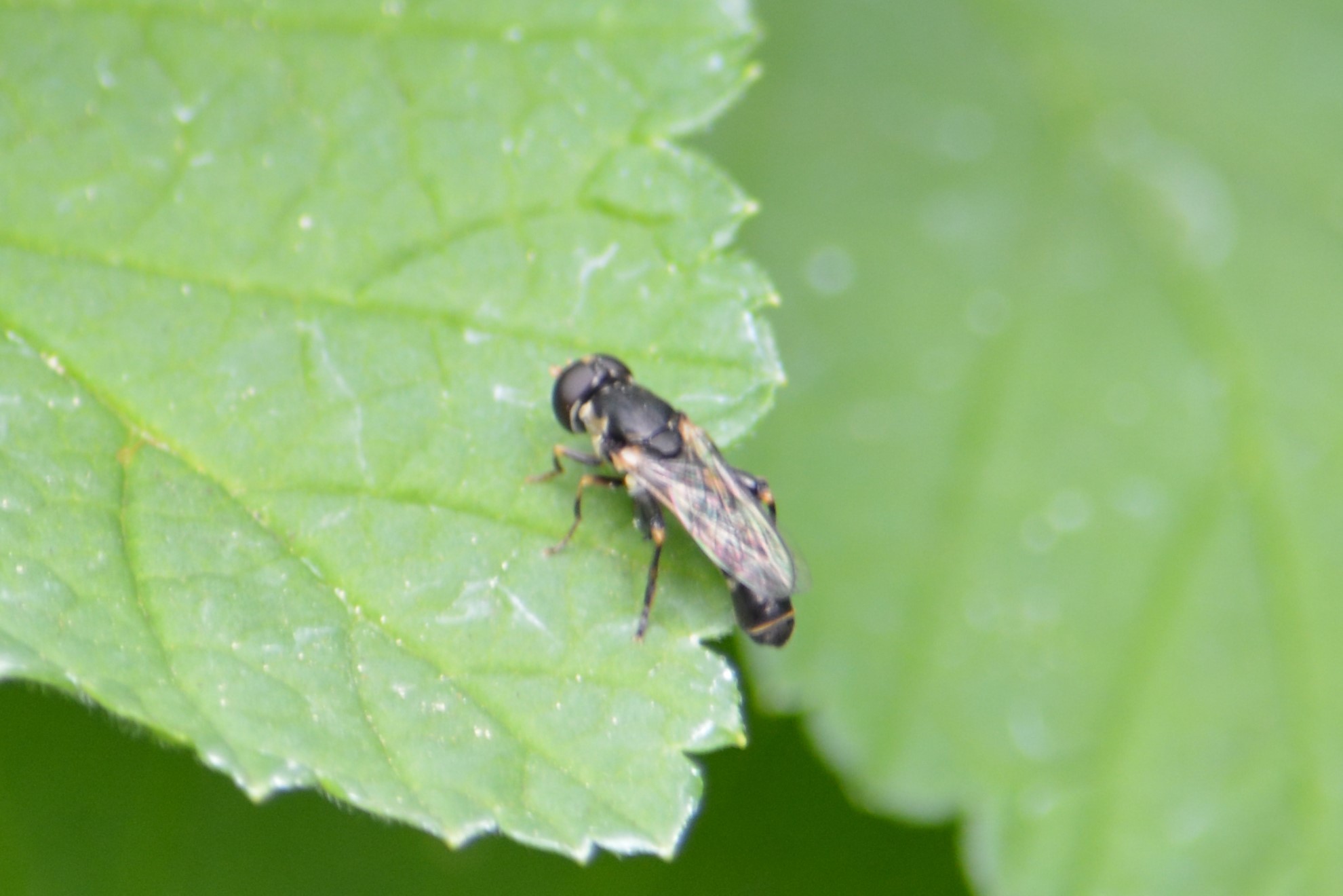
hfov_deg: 4.6
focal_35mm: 450
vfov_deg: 3.1
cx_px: 672
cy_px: 448
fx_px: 16786
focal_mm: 300
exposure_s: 1/125
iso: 400
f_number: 8
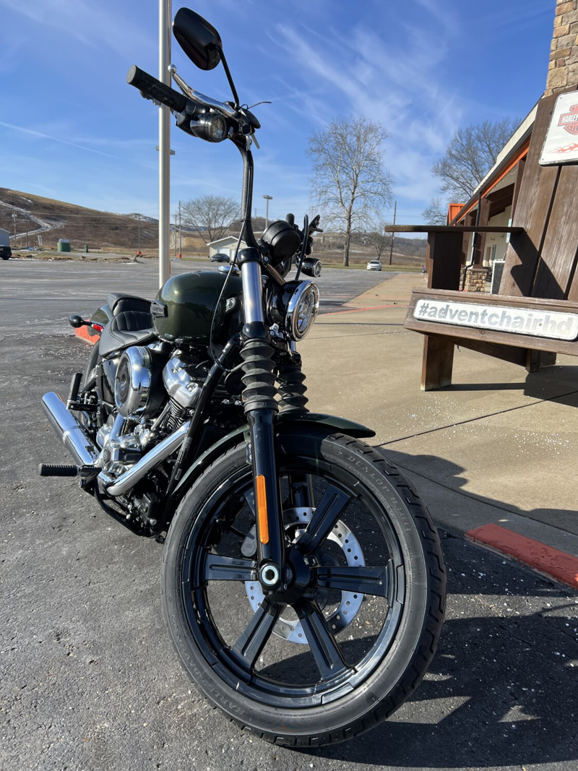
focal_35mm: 26
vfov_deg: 67.3
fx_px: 579
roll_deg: -2.3
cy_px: 386
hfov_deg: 53.1
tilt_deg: -11.5
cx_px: 289
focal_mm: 5.7
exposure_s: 1/3077
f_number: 1.5
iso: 50
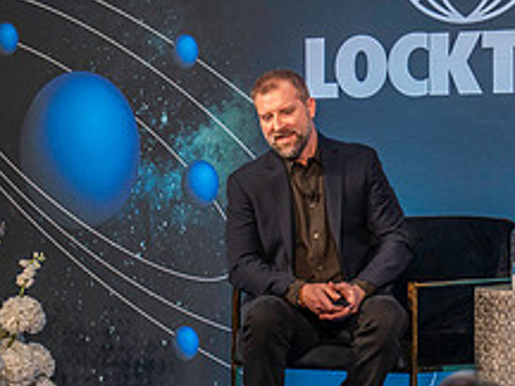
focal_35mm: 183
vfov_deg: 8.1
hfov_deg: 10.7
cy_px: 294
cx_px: 486
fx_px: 2723
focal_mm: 70
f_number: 4.5
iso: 3200
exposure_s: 1/200
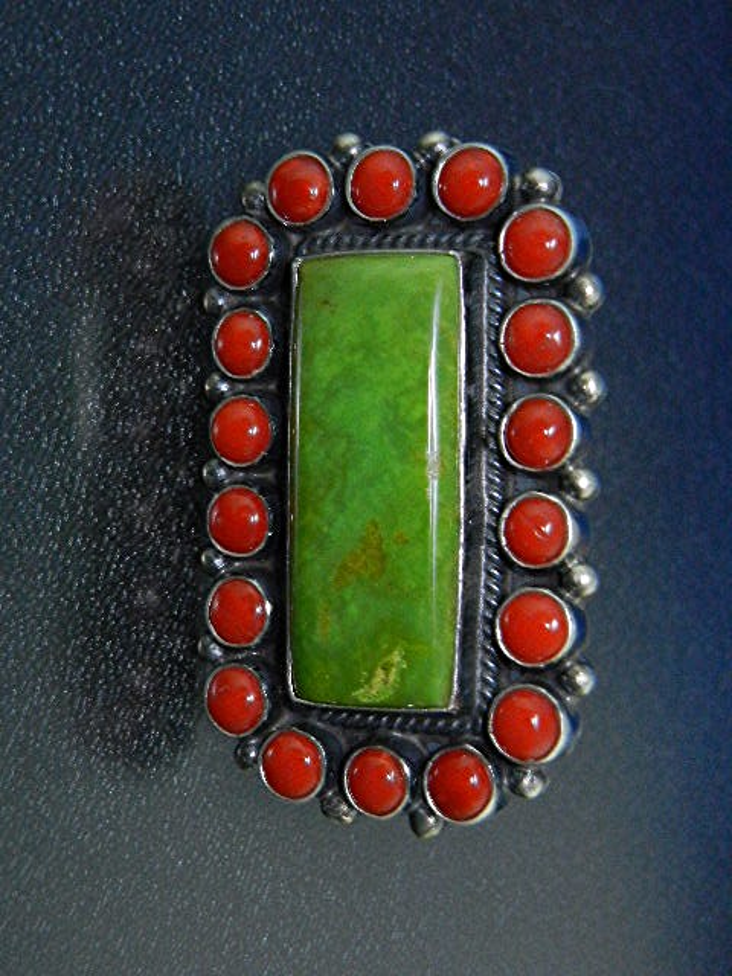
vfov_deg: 28.6
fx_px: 1917
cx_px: 366
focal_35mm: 68
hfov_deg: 21.6
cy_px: 488
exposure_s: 1/30
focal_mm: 12.2
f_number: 8.2
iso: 800
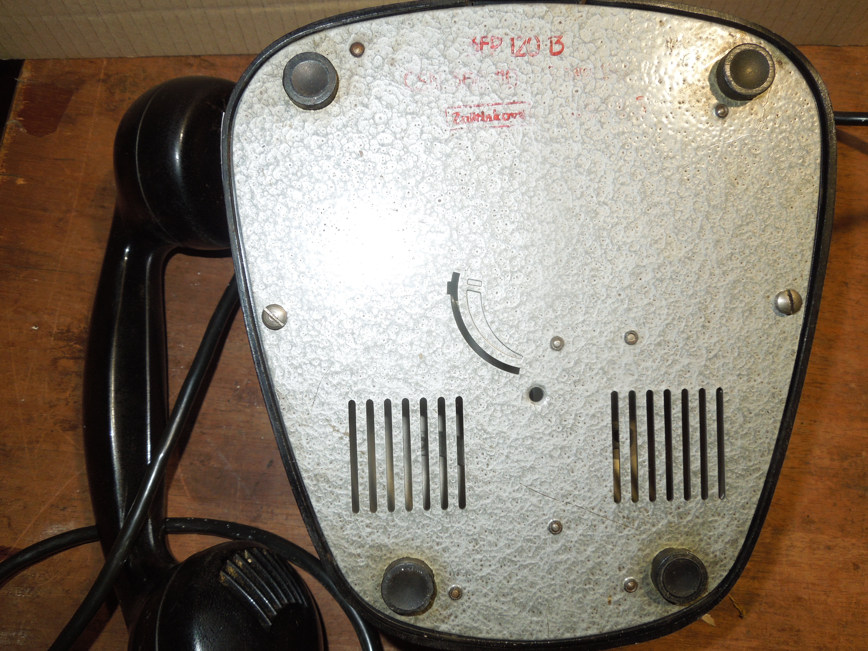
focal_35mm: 25
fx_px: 627
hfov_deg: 69.4
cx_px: 434
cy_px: 326
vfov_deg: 54.9
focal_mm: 4.5
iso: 125
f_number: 3.3
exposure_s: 1/30
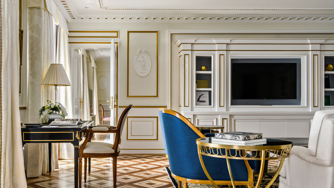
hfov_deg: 58.0
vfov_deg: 34.5
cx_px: 166
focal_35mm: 34
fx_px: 301
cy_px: 112
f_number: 13
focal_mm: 32
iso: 100
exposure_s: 1/1.67
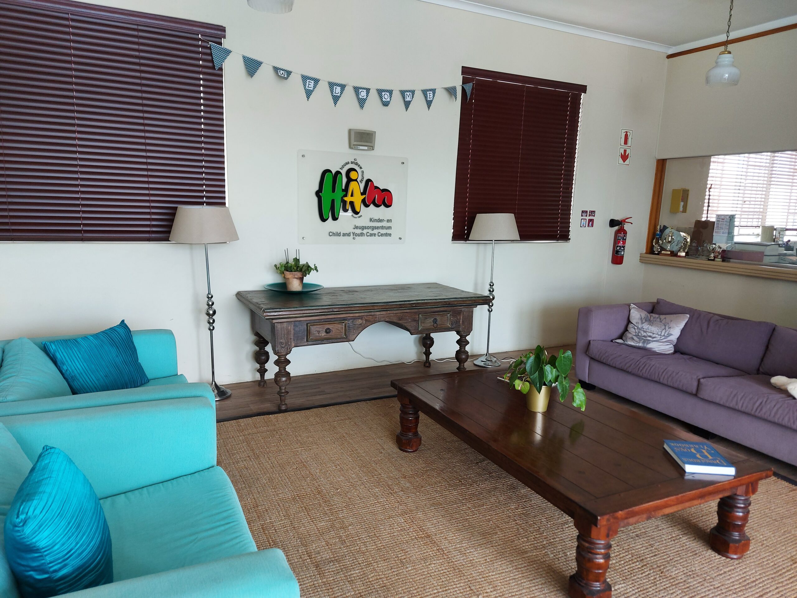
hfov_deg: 71.6
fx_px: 553
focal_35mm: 24
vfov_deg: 56.8
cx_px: 398
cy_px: 299
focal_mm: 5.23
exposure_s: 1/50
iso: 64
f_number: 1.8
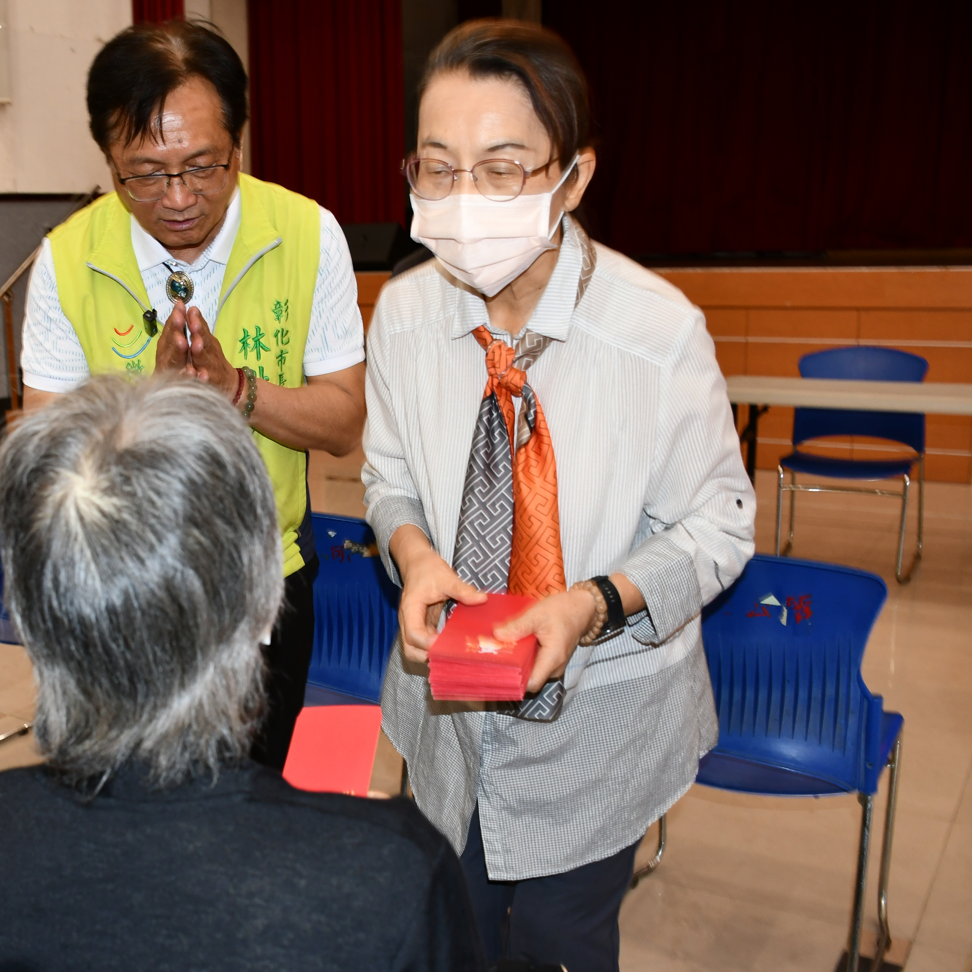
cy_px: 497
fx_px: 1239
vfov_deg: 42.8
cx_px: 180
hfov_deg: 40.9
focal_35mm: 39
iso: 640
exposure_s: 1/60
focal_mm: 18
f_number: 4
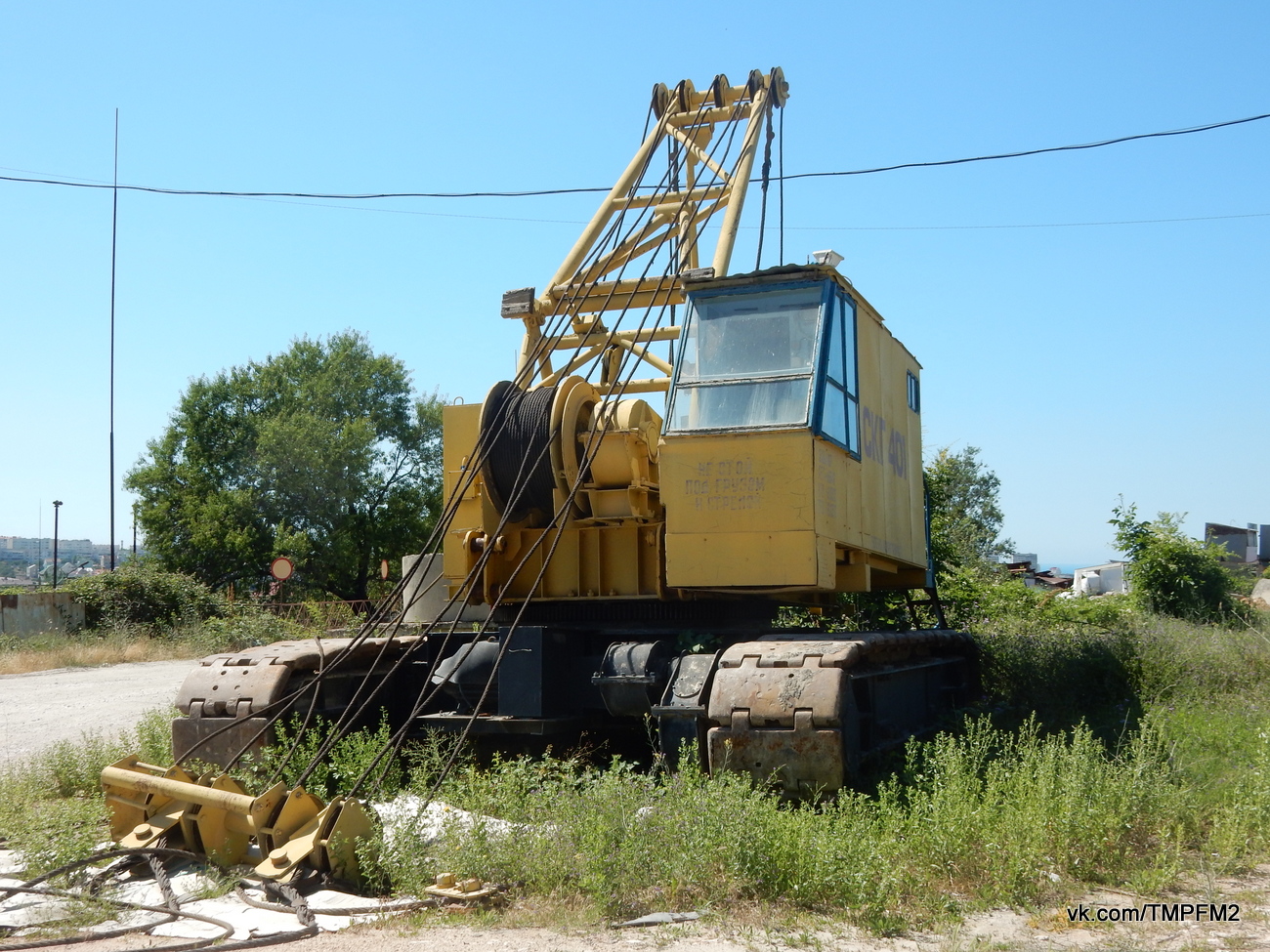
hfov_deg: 43.9
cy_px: 476
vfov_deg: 33.6
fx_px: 1578
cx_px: 635
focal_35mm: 43
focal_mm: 7.6
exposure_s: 1/800
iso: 125
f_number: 4.2
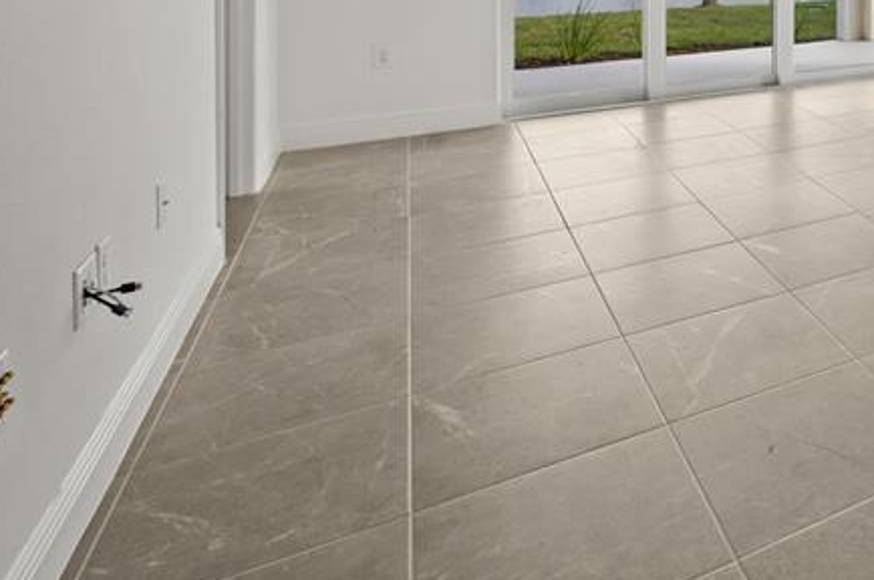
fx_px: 800
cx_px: 988
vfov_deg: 33.9
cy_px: -79
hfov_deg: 42.9
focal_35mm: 33
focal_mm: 14
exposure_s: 1/6
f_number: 8
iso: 250
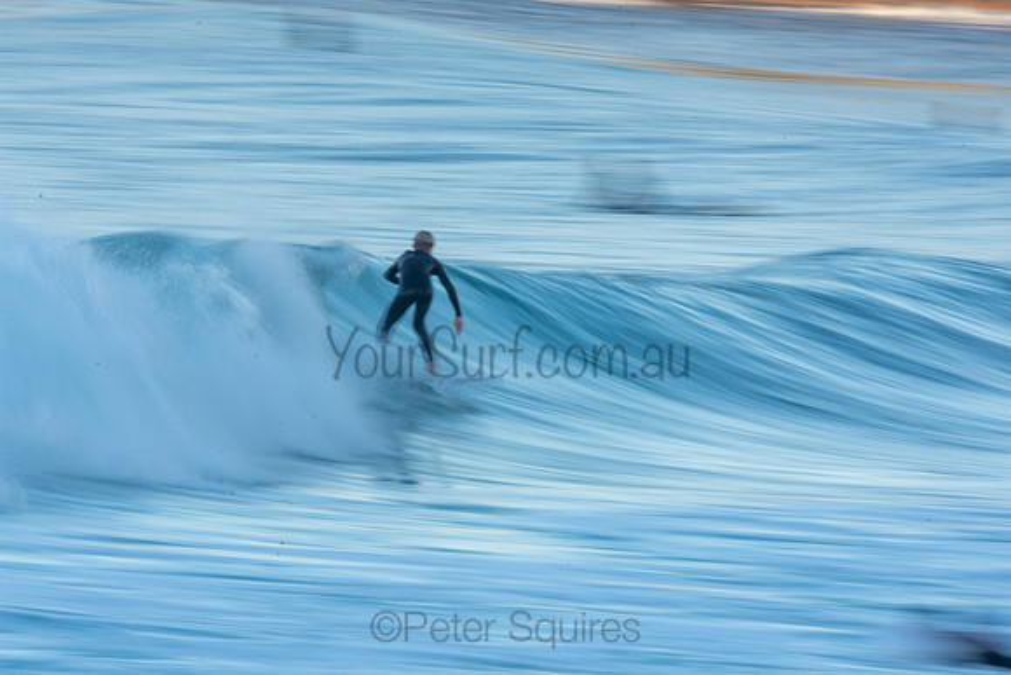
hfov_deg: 2.7
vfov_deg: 1.8
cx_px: 506
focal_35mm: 750
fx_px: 21066
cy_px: 338
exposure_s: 1/10
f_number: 29
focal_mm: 500
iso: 100
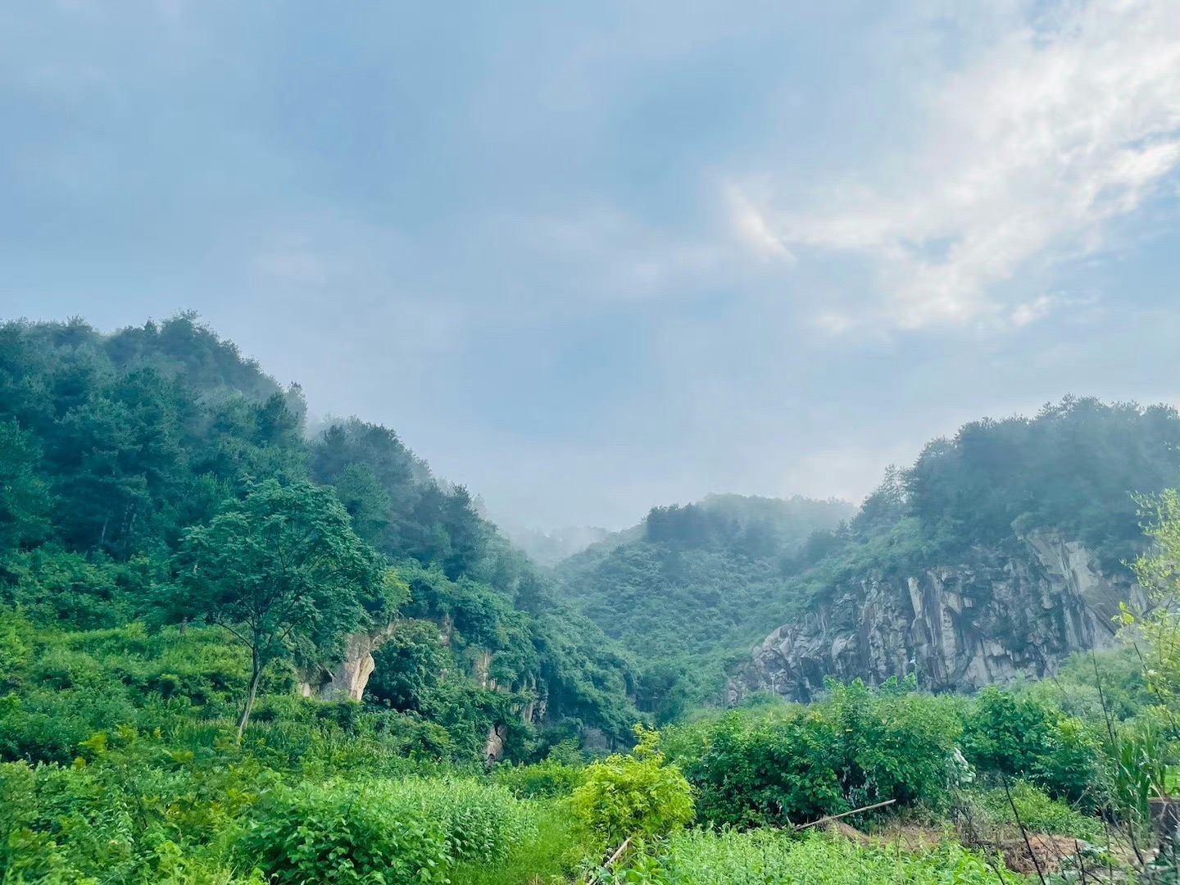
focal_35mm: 26
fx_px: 886
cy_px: 442
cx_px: 590
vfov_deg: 53.1
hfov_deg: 67.3
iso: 32
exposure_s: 1/1261
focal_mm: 4.2
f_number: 1.6
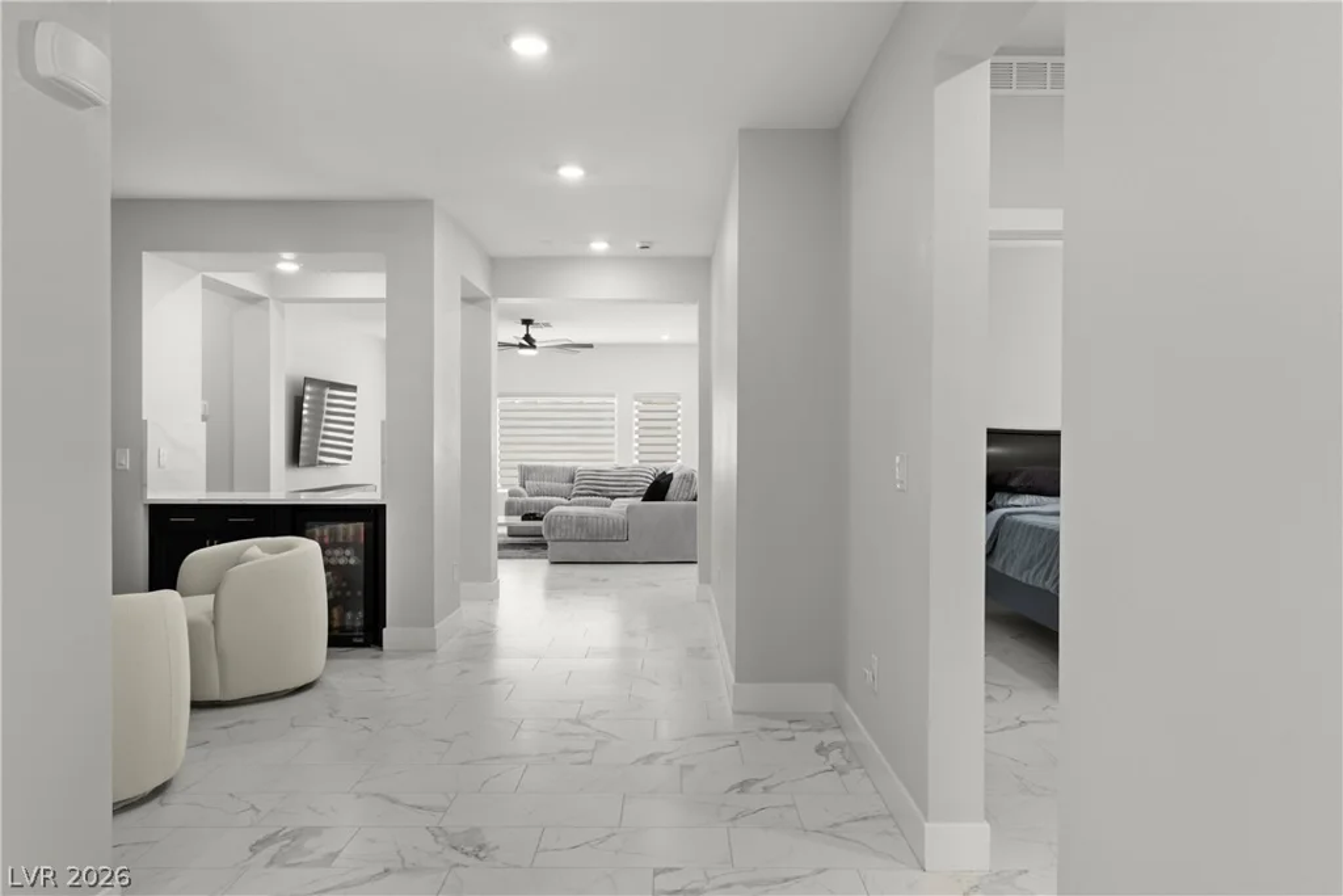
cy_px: 448
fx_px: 933
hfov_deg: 71.5
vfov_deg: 51.3
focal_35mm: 25
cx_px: 672
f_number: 8
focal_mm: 25
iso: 400
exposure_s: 1/8
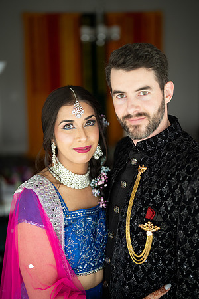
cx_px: 100
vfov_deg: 39.6
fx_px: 415
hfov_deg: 27.0
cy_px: 150
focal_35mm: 50
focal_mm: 50
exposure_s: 1/320
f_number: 1.4
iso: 320
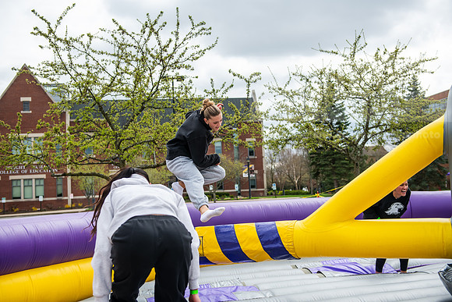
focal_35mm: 45
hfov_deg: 43.6
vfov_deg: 29.9
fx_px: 565
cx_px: 226
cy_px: 151
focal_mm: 45
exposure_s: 1/1250
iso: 160
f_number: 3.5
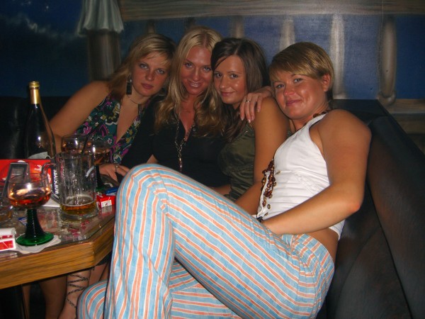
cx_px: 212
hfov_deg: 49.0
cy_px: 160
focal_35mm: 38
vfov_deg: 37.7
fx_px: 467
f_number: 2.8
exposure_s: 1/60
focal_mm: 7.9
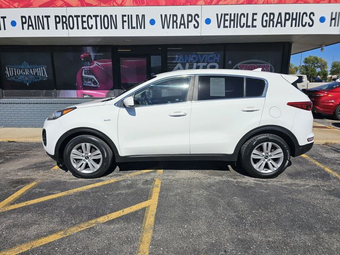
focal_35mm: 23
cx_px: 170
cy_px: 128
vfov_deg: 58.9
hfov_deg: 73.9
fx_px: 226
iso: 10
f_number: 1.7
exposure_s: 1/1761
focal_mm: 6.3
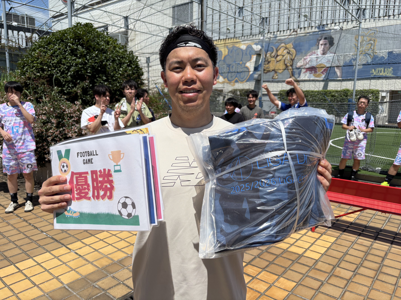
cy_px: 150
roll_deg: +0.0
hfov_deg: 67.3
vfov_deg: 53.1
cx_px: 200
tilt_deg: -8.8
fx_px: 301
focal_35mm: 26
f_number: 1.6
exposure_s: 1/4329
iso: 50
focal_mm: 5.96
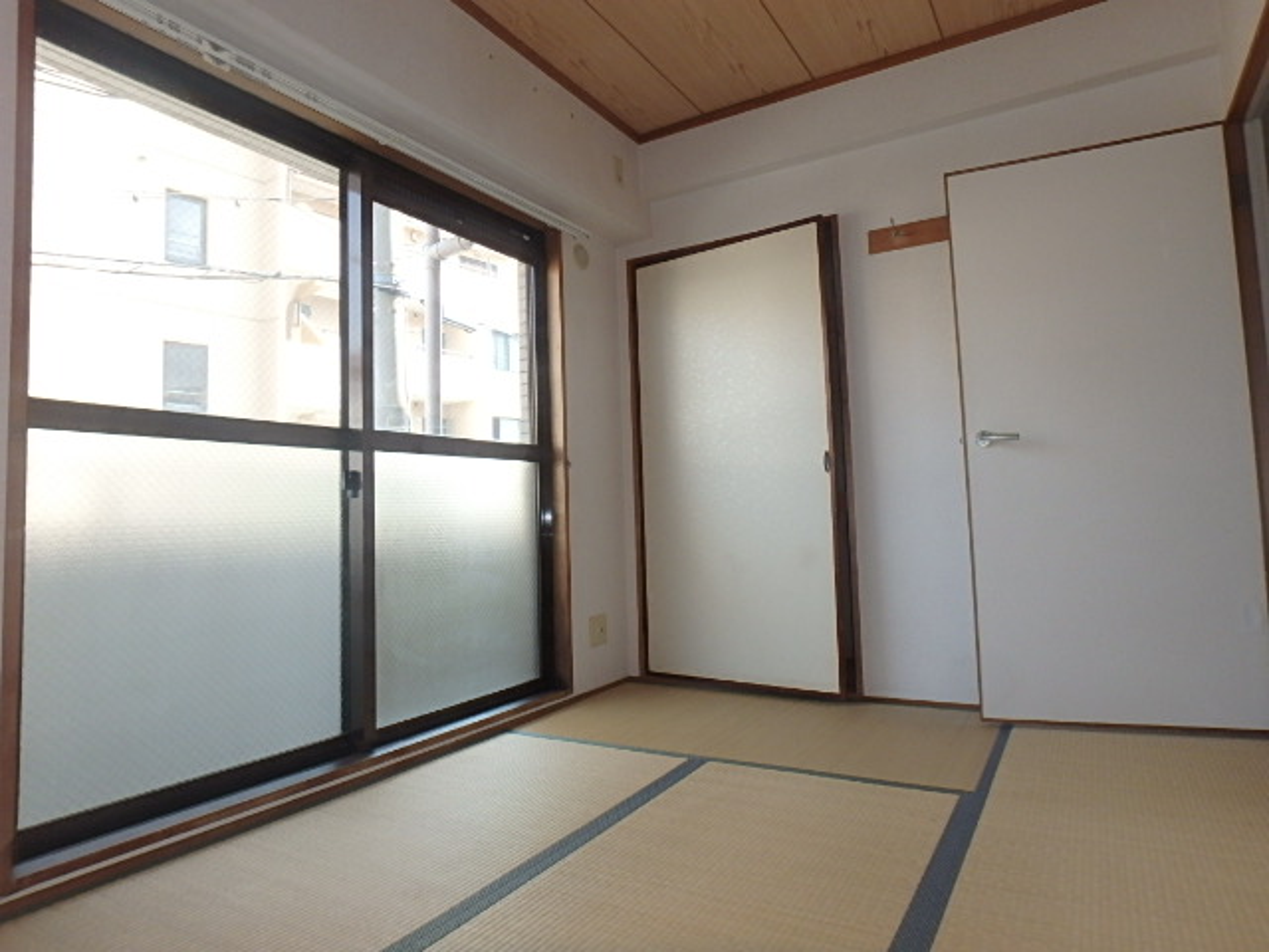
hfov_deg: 79.0
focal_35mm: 21
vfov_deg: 63.4
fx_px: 770
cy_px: 476
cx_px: 634
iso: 200
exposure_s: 1/30
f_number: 6
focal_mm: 3.7
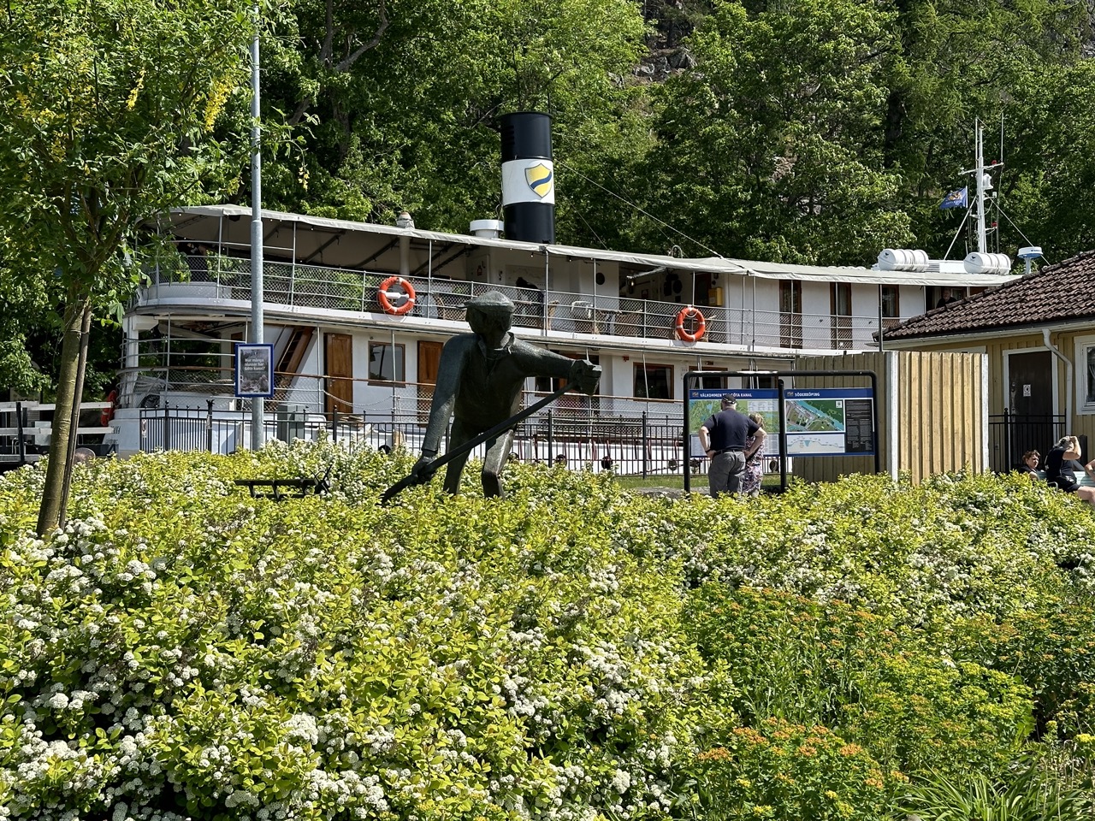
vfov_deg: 30.3
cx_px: 548
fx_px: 1518
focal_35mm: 48
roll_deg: +0.3
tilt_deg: +1.7
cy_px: 410
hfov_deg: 39.7
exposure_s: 1/3155
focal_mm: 6.86
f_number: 1.78
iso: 64
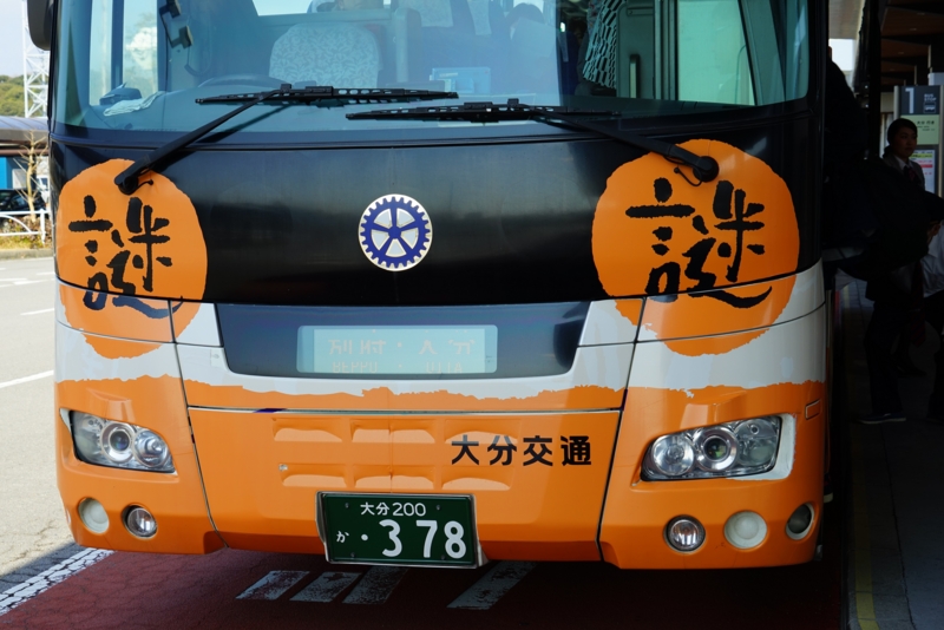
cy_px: 315
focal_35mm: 58
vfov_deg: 23.4
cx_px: 472
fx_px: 1521
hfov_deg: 34.5
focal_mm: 58
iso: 100
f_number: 8
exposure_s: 1/90
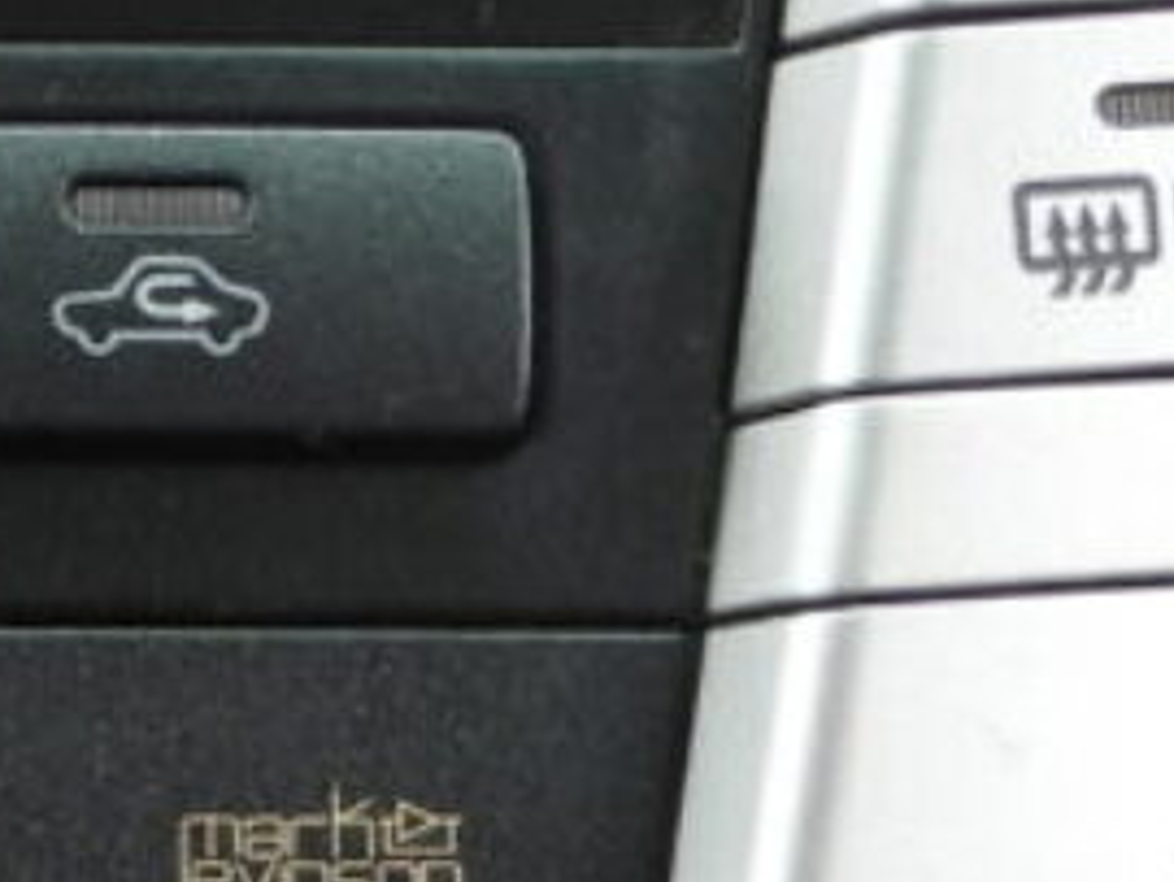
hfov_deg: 5.1
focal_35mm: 385
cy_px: 1551
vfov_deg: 3.8
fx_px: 13069
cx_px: -752
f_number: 3.5
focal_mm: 11.7
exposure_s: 1/80
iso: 100
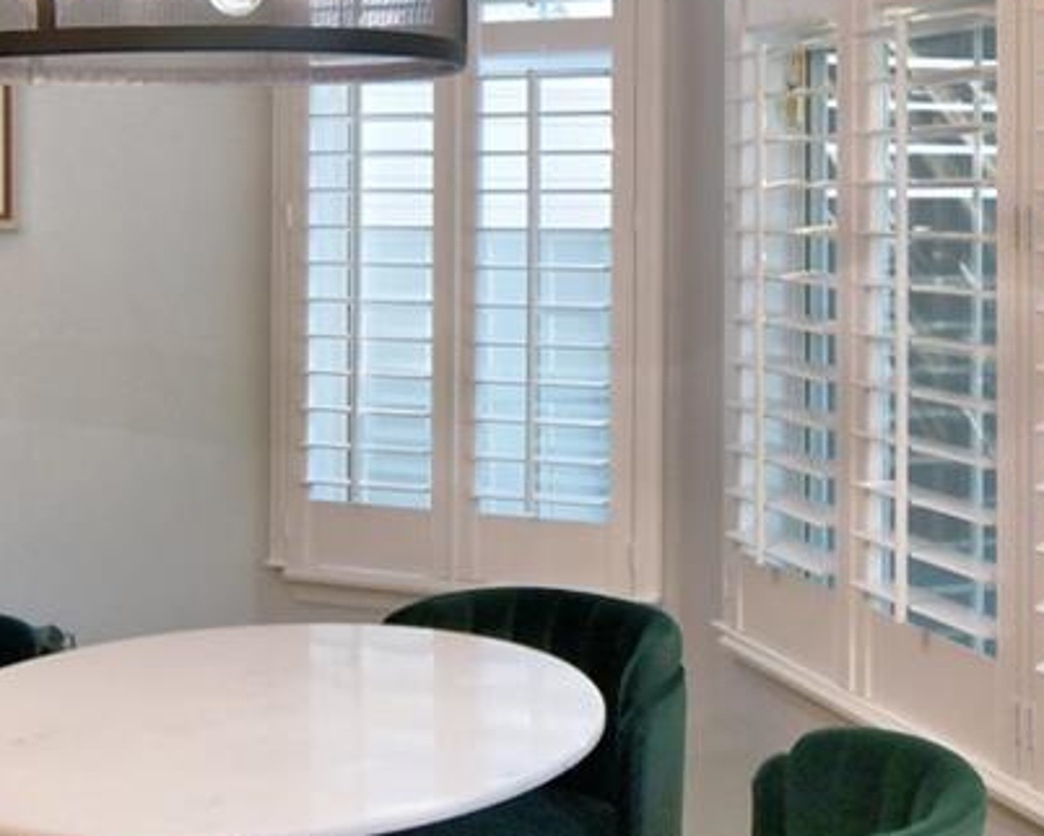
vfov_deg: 26.7
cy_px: 182
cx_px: 621
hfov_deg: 33.5
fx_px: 1731
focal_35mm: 56
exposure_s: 1/80
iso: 400
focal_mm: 10
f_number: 4.5
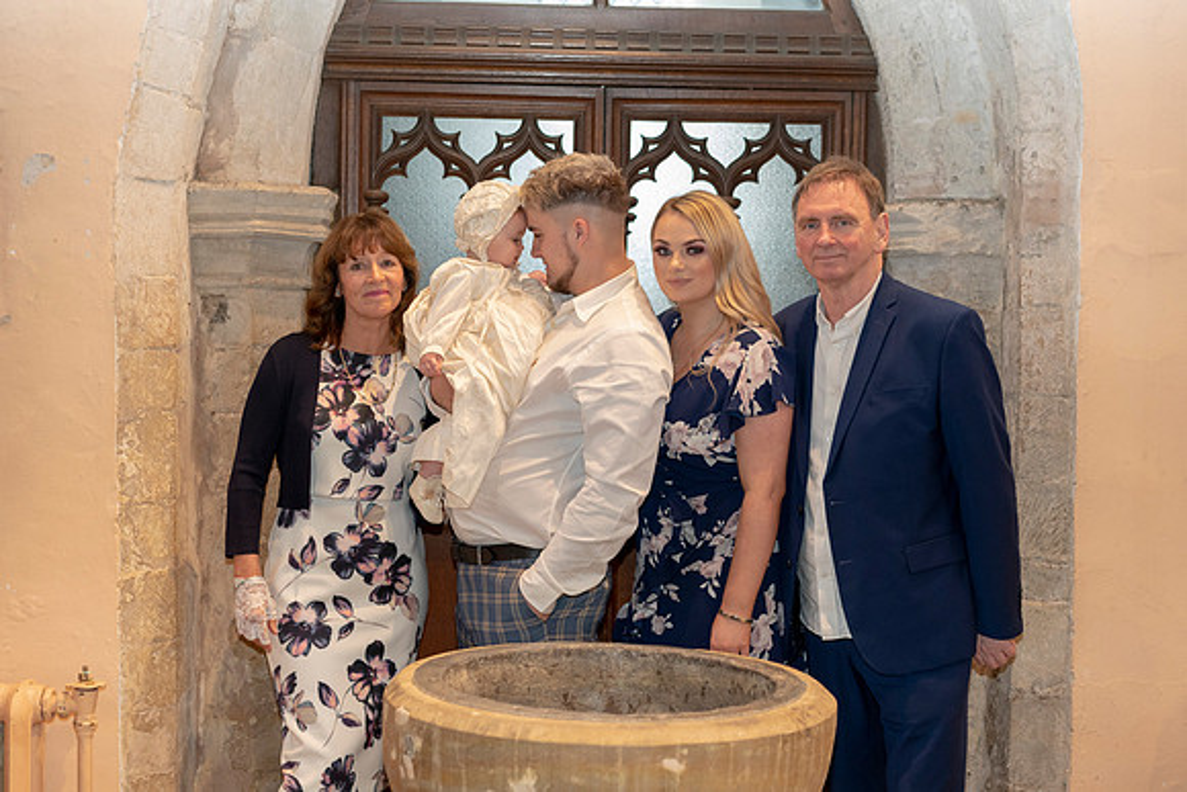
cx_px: 594
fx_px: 1814
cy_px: 396
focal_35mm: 55
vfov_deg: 24.6
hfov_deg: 36.2
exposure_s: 1/160
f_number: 4
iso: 3200
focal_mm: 55
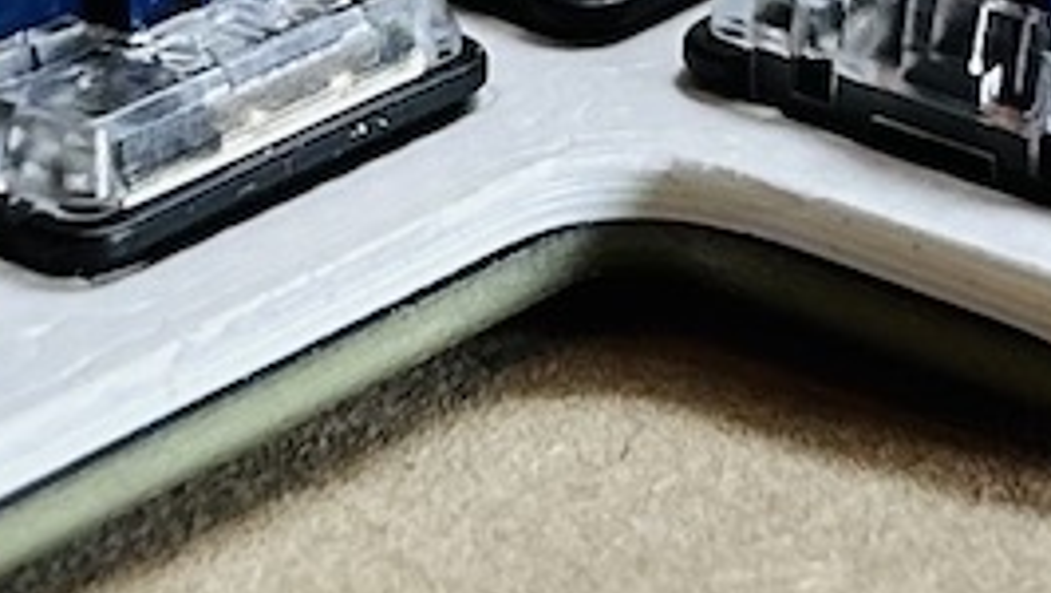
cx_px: 636
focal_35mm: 218
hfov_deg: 9.9
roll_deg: -1.1
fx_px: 6079
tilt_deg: -20.0
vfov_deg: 5.5
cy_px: -182
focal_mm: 5.7
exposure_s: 1/121
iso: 64
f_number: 1.5
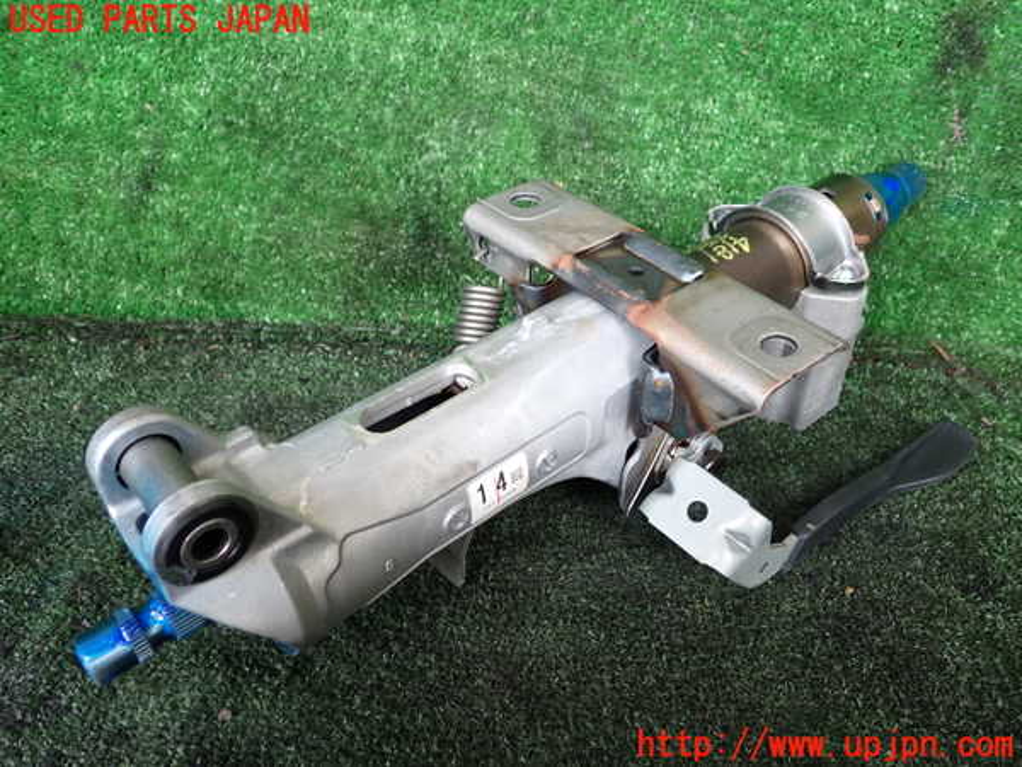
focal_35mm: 30
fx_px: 886
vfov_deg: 46.8
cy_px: 384
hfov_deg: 60.0
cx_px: 511
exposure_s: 1/60
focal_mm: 5.4
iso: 160
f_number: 2.3
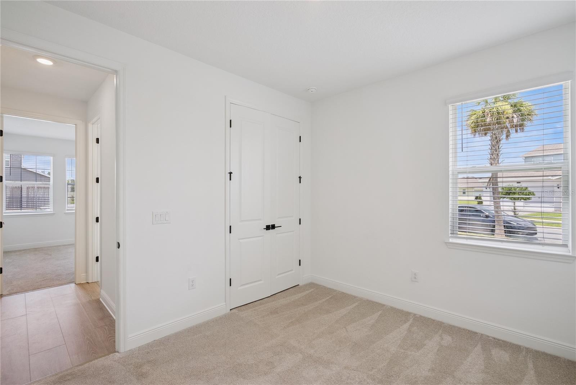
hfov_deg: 96.7
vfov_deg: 73.8
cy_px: 192
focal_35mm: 16
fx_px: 256
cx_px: 288
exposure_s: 1/80
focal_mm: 16
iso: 400
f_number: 8
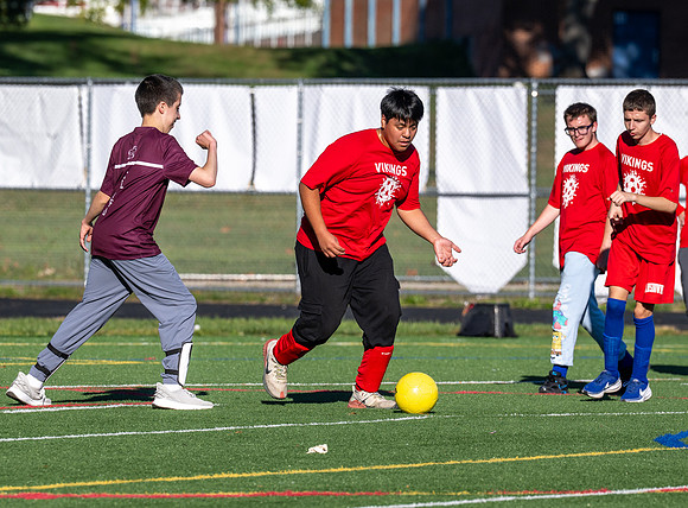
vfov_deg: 3.9
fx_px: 7389
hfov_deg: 5.3
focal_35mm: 374
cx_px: 328
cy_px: 320
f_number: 4.5
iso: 64
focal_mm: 200
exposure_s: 1/1600
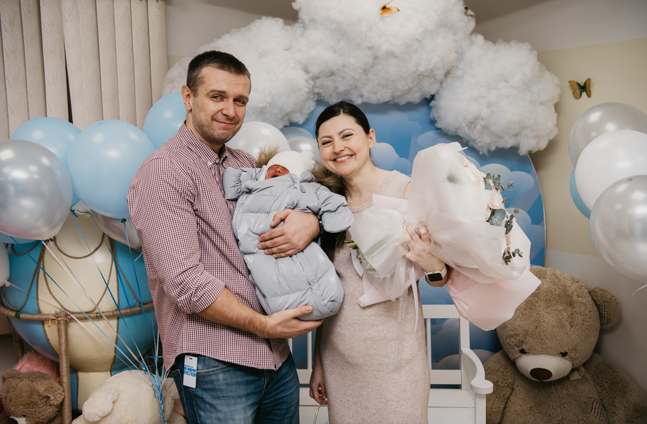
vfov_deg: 33.9
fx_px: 697
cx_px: 317
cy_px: 204
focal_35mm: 39
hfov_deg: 49.8
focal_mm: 38
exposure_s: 1/160
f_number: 4
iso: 125
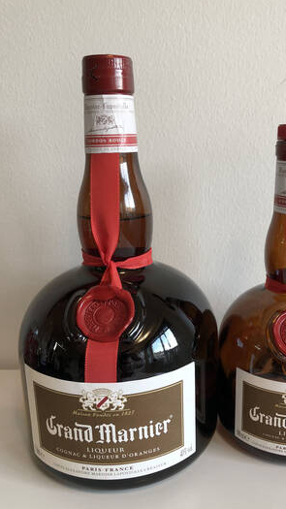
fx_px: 418
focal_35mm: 31
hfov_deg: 37.3
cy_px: 257
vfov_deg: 62.6
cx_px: 193
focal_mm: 3.99
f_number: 1.8
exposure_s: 1/20
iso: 40
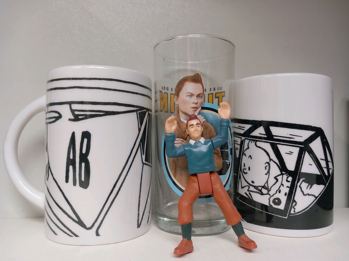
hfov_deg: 65.3
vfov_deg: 51.4
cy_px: 130
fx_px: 272
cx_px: 174
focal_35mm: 27
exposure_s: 1/50.3
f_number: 1.8
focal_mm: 4
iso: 160
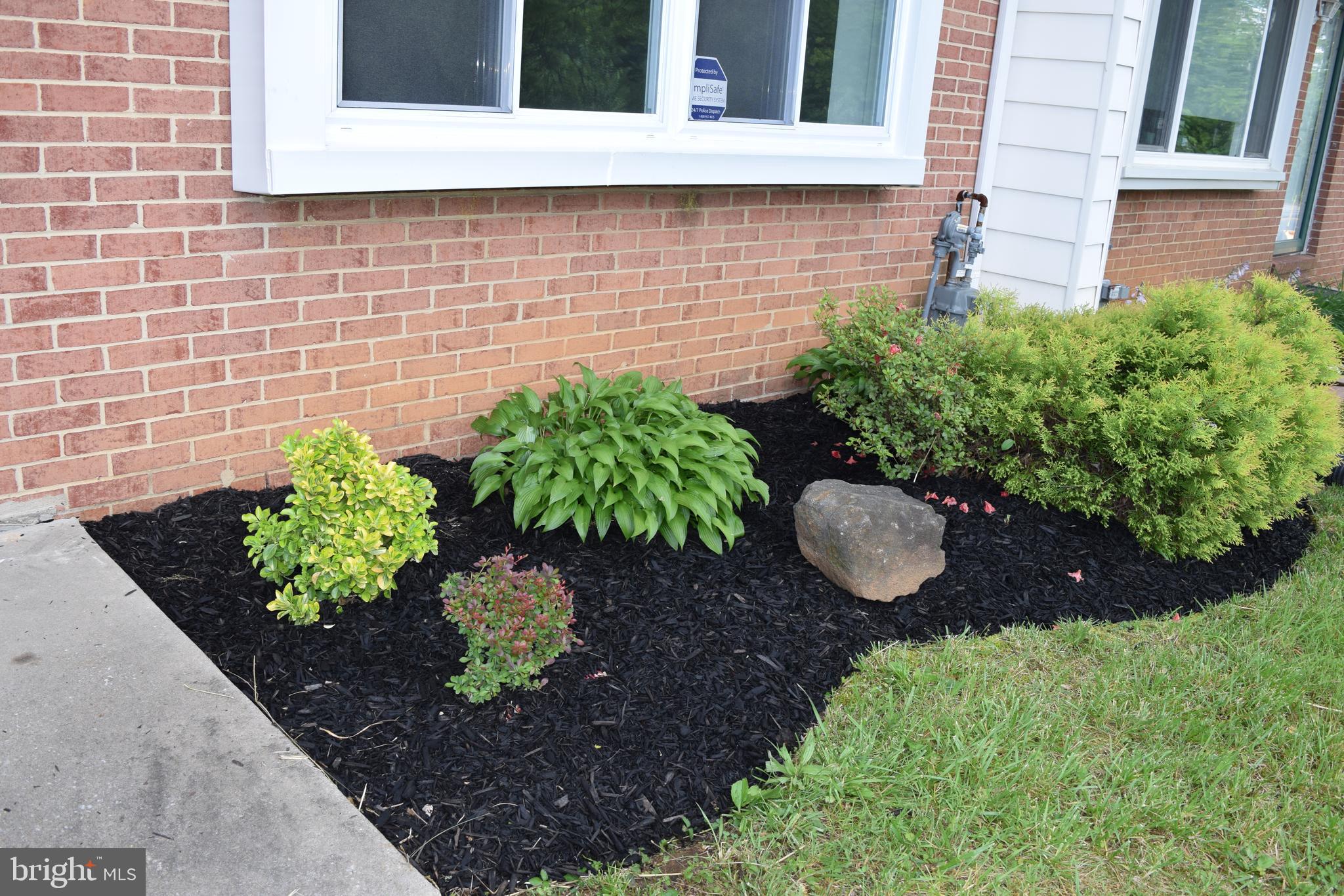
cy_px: 448
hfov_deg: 59.5
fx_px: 1176
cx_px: 672
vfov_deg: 41.7
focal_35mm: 32
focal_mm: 21
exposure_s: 1/125
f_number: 5.6
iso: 200
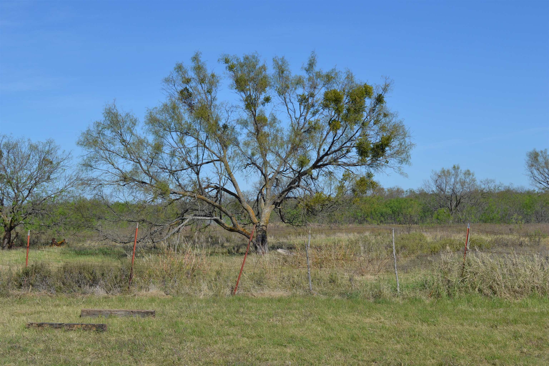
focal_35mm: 51
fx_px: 778
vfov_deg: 26.5
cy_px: 183
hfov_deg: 38.9
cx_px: 274
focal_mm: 34
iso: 100
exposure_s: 1/320
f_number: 9
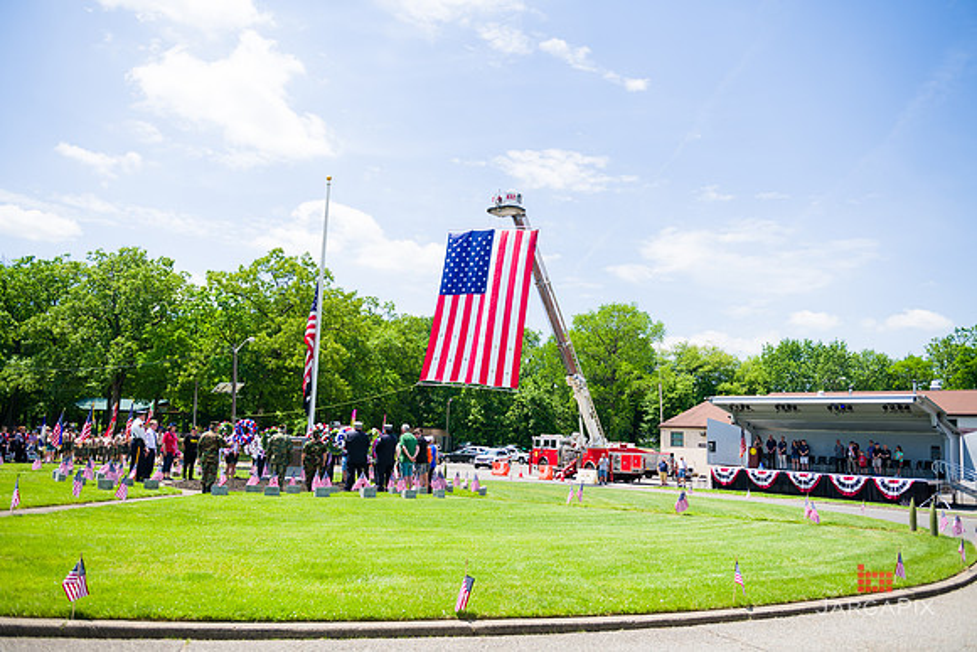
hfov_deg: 63.6
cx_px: 488
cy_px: 326
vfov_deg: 45.0
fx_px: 787
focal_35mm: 29
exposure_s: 1/2000
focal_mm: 29
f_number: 4
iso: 200
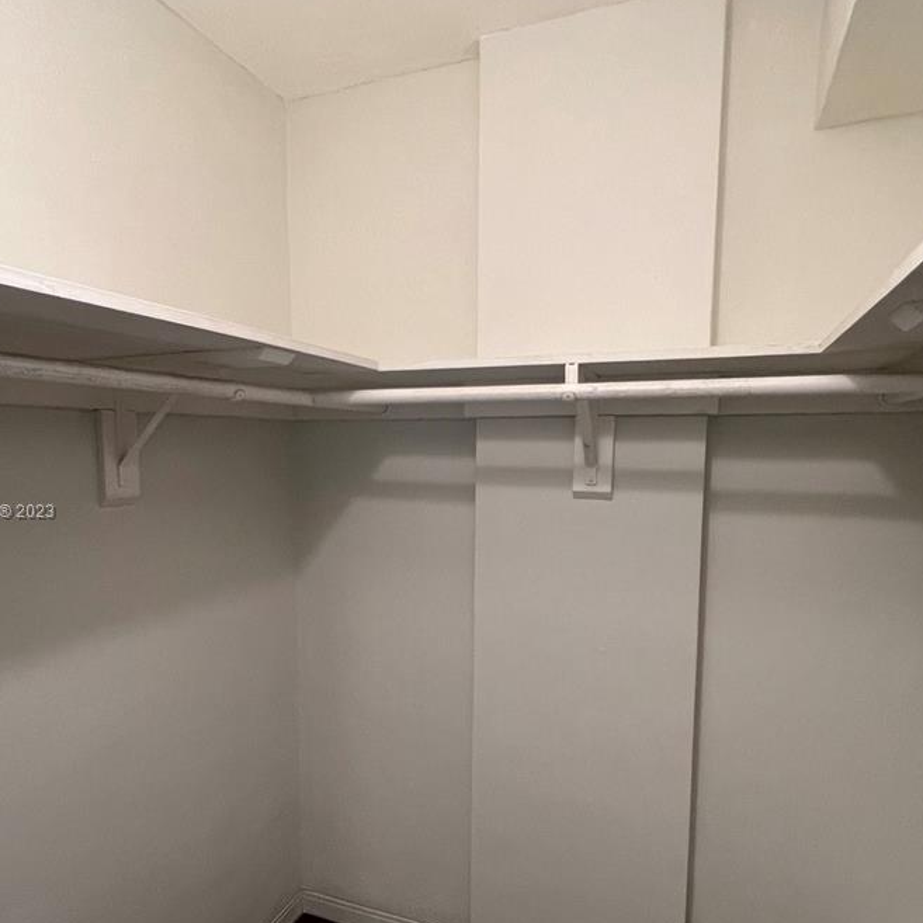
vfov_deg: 71.9
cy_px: 513
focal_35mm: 21
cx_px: 430
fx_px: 634
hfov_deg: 72.1
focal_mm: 1.57
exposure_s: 1/120
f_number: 1.8
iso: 200
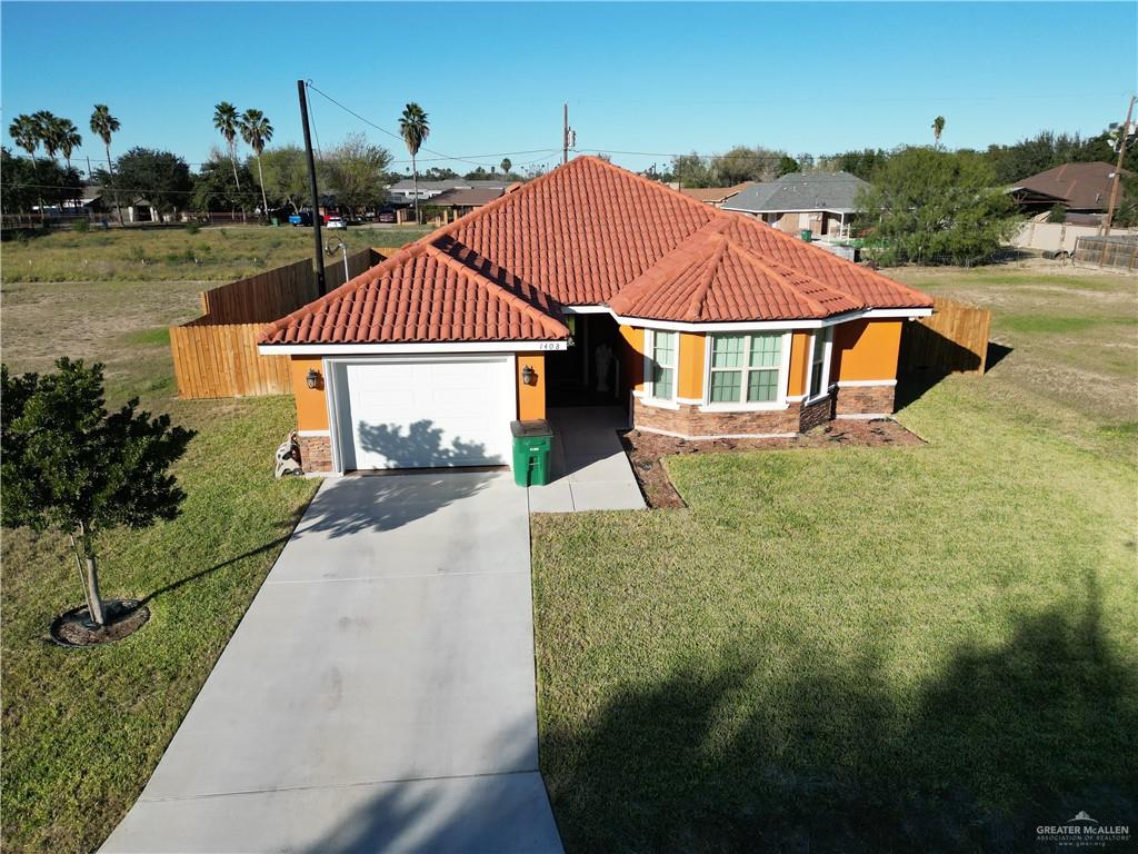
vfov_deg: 56.8
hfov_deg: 71.6
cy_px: 427
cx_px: 569
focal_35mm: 24
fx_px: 789
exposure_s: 1/3200
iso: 130
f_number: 1.7
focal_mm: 6.72
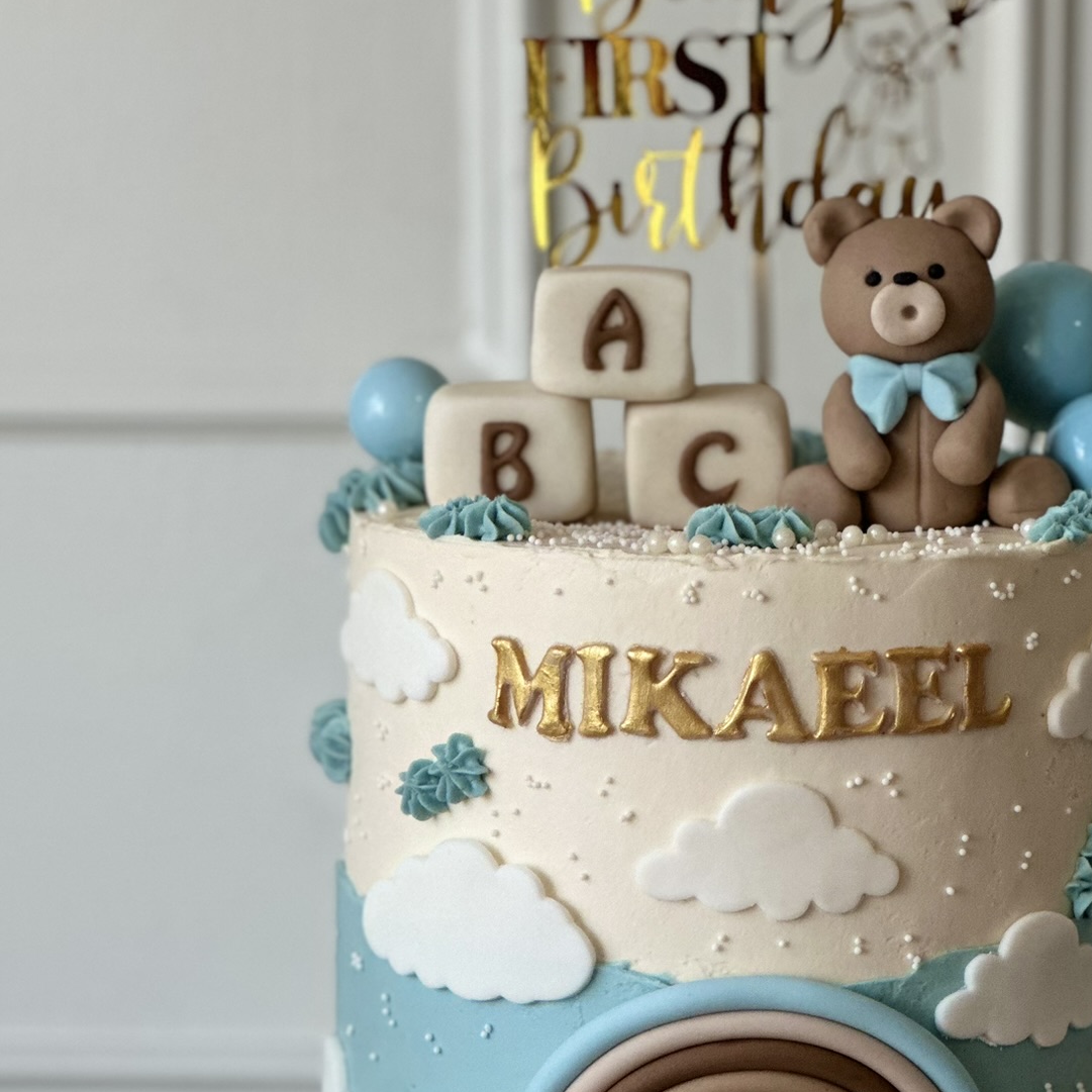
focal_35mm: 129
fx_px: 4604
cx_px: 727
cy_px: 723
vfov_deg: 13.5
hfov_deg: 13.5
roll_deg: +0.3
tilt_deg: -9.3
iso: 160
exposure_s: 1/121
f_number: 2.8
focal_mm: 9
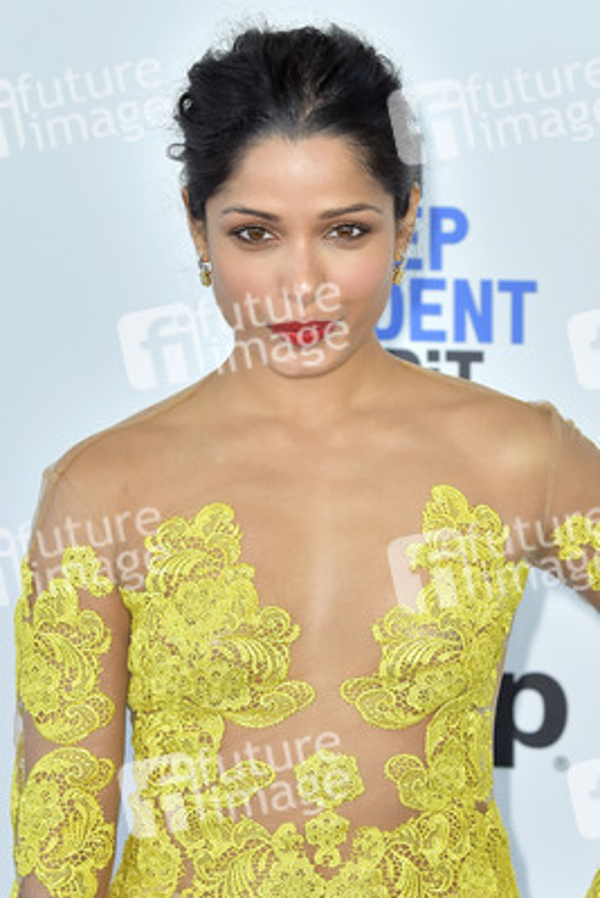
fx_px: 2623
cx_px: 300
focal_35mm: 105
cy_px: 449
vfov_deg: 19.4
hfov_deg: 13.1
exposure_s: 1/320
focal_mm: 105
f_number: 6.3
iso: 500
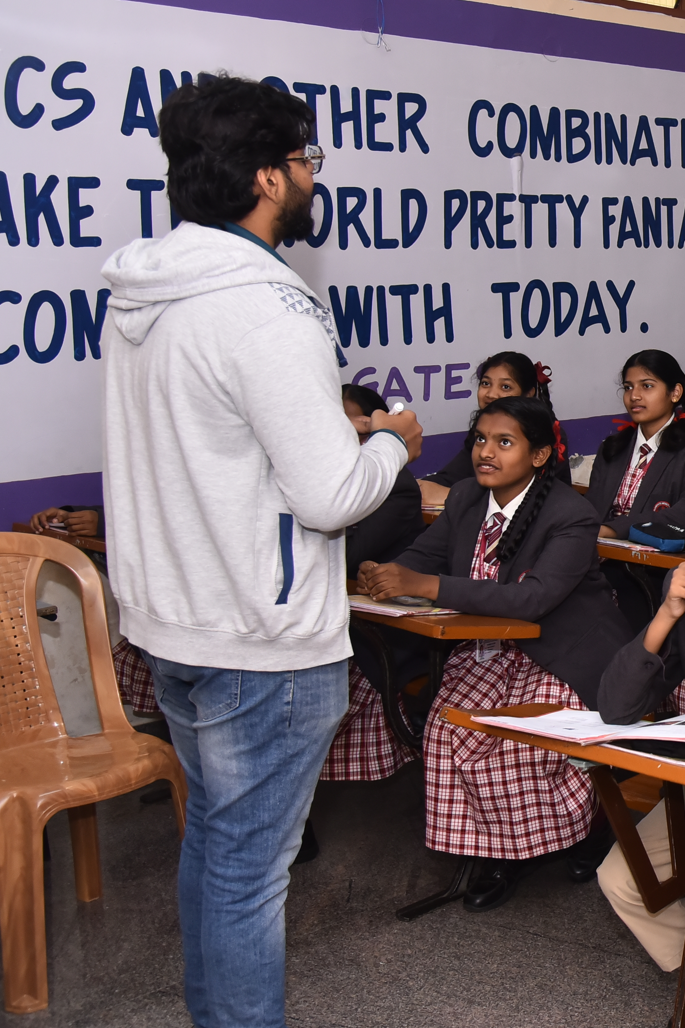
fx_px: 1541
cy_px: 444
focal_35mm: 54
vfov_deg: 36.8
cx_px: 915
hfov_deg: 22.2
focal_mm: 30
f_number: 5
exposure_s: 1/160
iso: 800
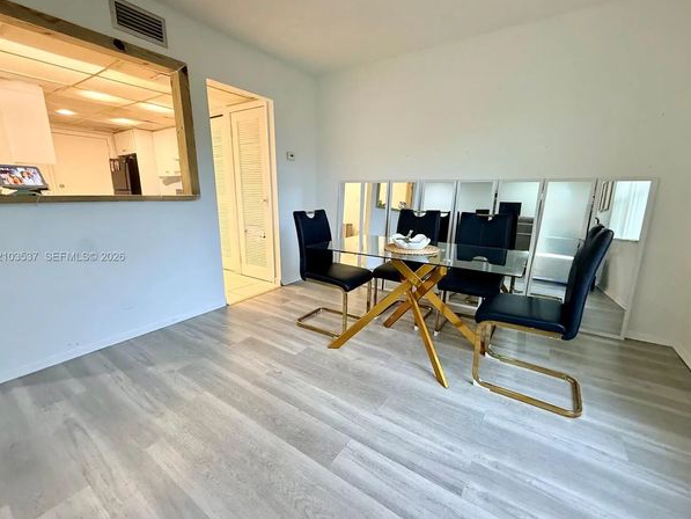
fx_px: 299
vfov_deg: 81.8
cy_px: 257
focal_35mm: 15
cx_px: 351
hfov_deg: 98.2
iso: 320
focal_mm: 2.22
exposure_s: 1/60
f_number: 2.2
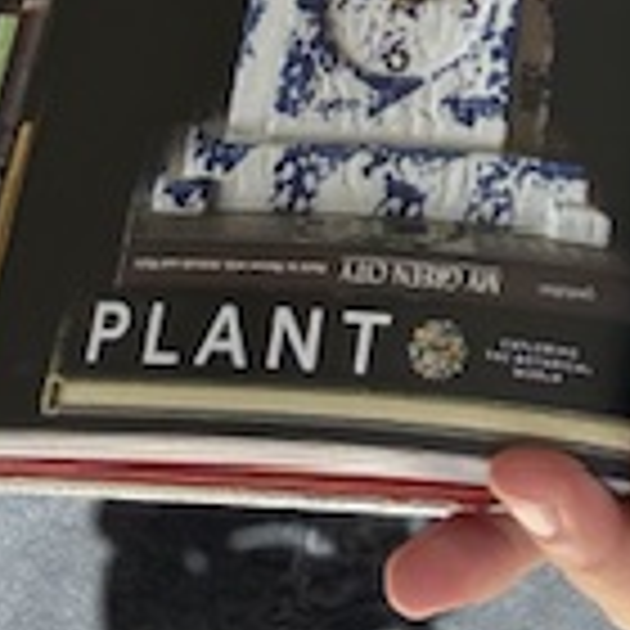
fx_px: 2491
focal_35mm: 121
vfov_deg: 12.4
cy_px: -702
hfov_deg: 14.1
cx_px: 675
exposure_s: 1/122
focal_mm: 2.69
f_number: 1.9
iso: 25
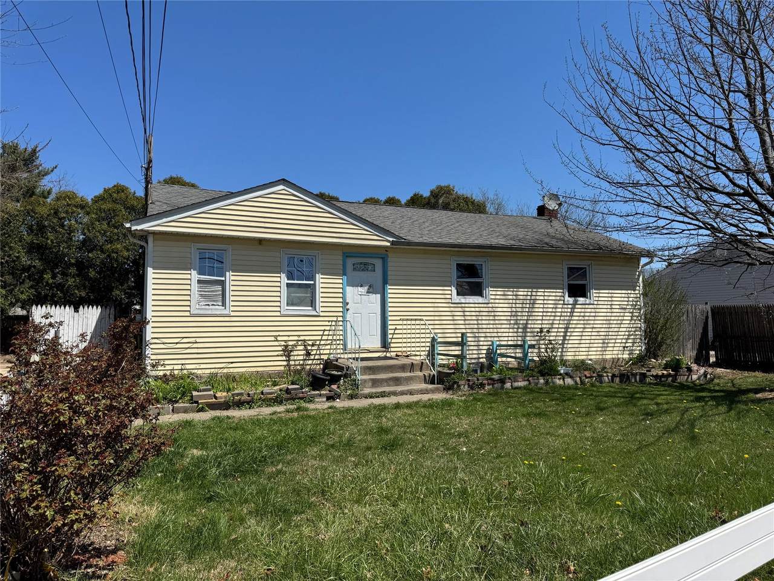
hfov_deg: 71.6
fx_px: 537
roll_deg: -0.1
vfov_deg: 56.8
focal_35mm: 24
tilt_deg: +3.1
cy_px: 290
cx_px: 387
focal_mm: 6.76
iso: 80
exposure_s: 1/6410
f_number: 1.78
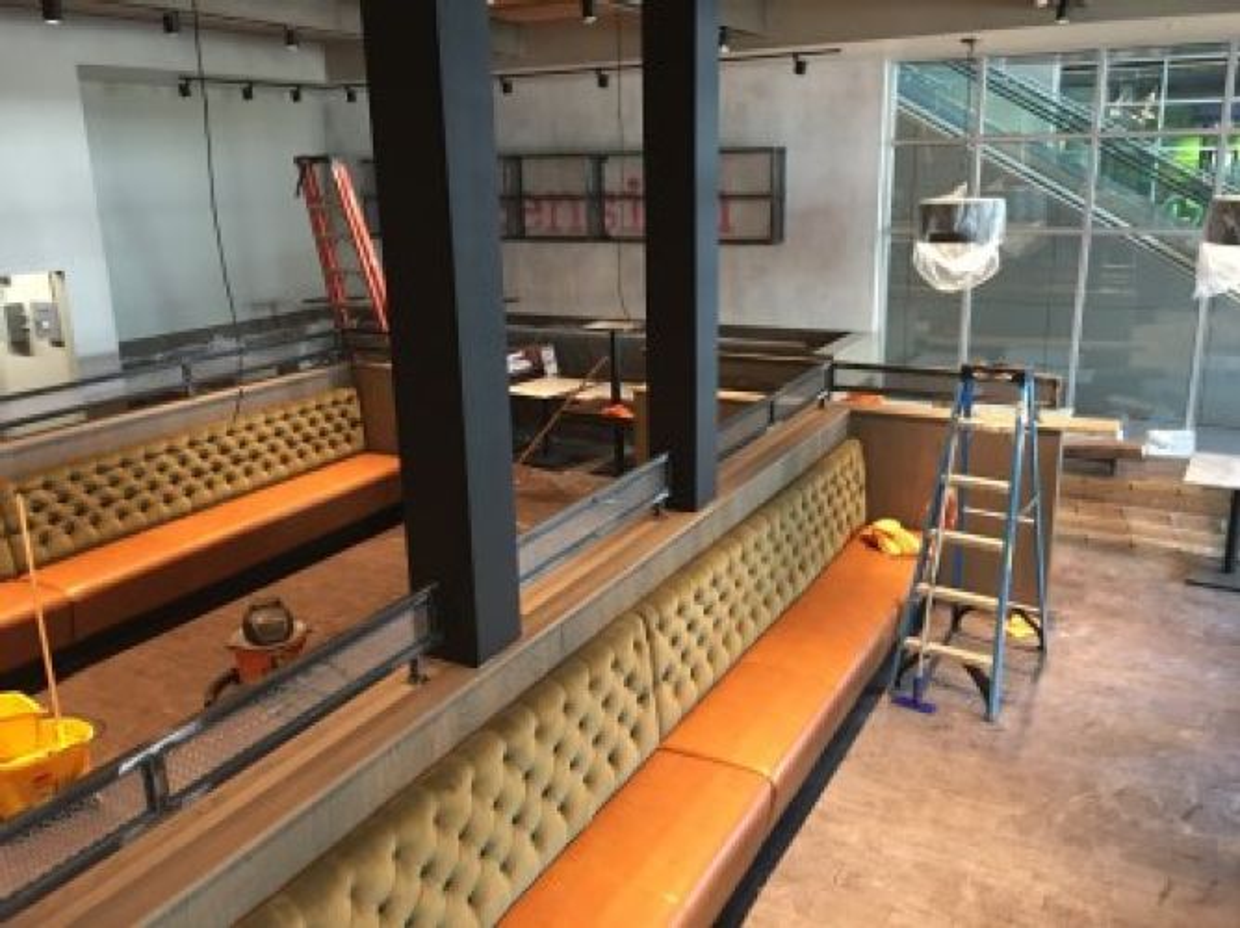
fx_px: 1038
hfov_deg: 61.7
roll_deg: +1.3
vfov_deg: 48.2
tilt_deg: -15.6
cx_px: 620
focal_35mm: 29
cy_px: 464
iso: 100
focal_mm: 4.15
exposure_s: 1/15
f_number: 2.2
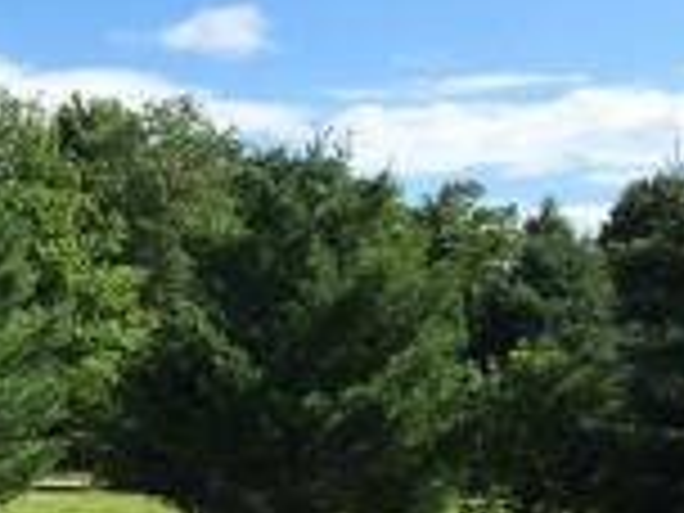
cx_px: -544
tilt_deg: -5.4
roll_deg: -0.5
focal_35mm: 111
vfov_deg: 13.1
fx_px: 2193
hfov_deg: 15.3
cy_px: 565
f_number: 2.2
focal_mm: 4.15
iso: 32
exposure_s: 1/1582
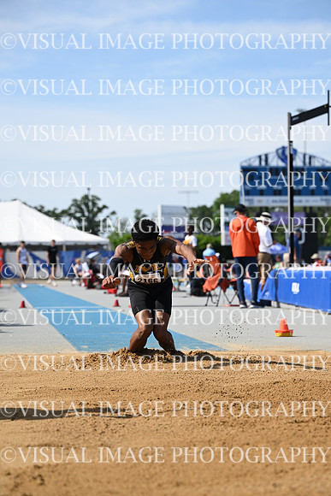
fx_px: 1268
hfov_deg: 14.9
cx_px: 166
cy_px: 248
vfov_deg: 22.1
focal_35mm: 92
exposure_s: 1/6400
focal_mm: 92
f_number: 3.5
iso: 500
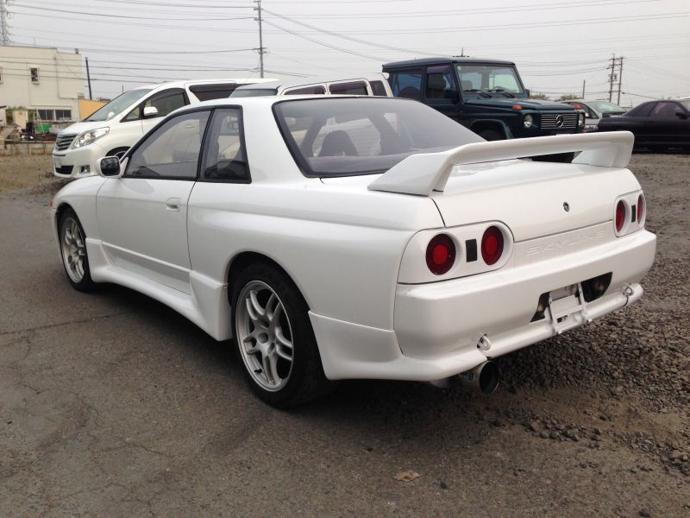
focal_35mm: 33
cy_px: 259
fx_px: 658
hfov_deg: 55.4
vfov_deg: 42.9
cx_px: 345
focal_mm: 4.12
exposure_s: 1/404
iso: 50
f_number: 2.4
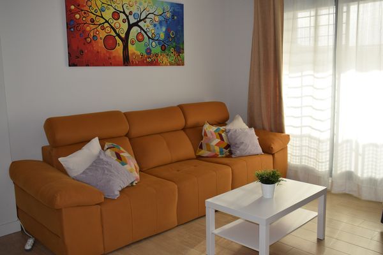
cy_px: 128
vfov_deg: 38.4
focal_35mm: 34
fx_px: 367
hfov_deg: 55.1
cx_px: 192
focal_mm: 23
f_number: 5.6
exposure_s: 1/125
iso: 220
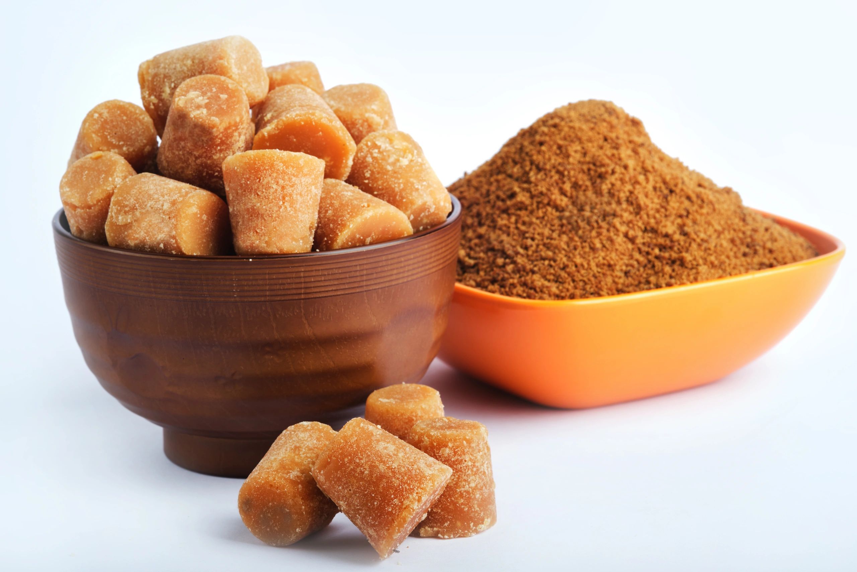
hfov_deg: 22.6
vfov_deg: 15.2
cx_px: 428
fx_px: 2142
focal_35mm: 90
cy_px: 286
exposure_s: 1/250
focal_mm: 60
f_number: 11
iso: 80
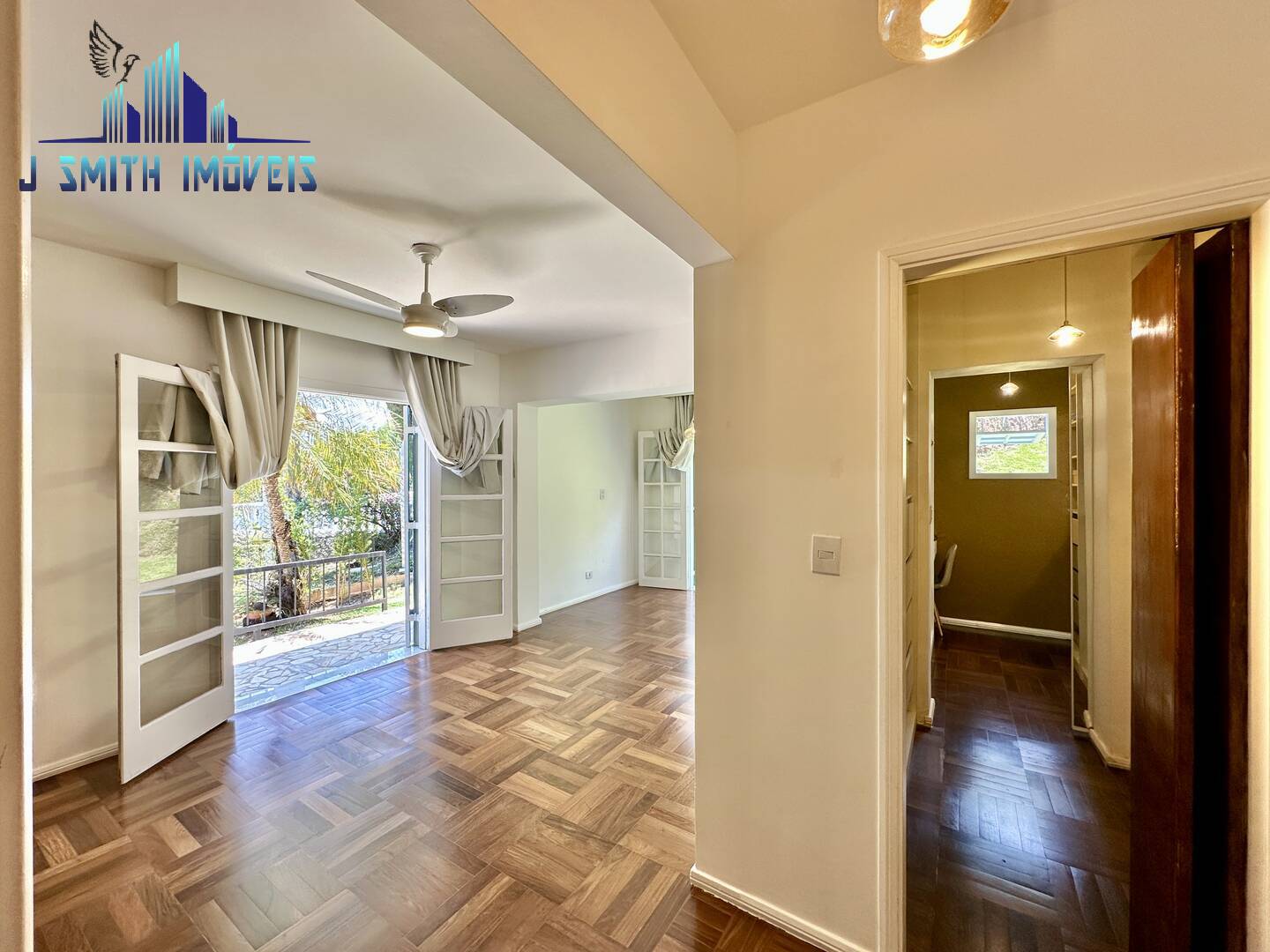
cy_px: 476
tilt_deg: -0.5
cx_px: 635
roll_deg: -0.3
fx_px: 514
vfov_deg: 85.7
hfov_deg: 102.1
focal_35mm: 14
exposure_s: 1/120
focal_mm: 2.22
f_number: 2.2
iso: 50
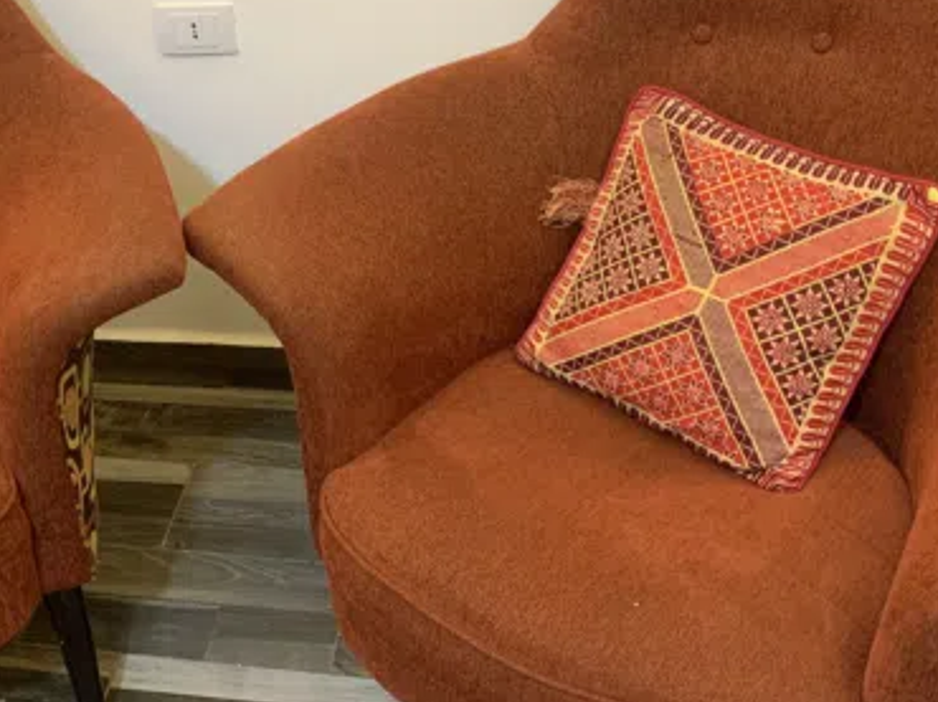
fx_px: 1219
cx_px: 335
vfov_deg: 31.7
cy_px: 205
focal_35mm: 45
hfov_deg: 41.7
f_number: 1.8
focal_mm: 4.25
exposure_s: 1/50
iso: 320
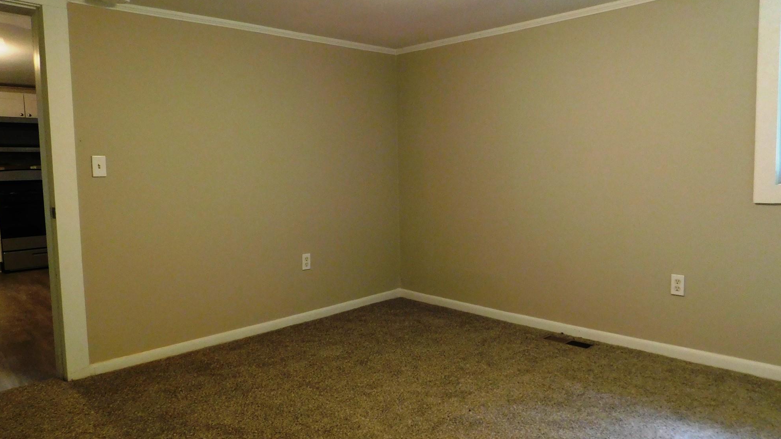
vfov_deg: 44.4
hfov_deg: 71.9
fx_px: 538
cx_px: 389
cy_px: 218
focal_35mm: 26
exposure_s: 1/30
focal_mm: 4
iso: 320
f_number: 3
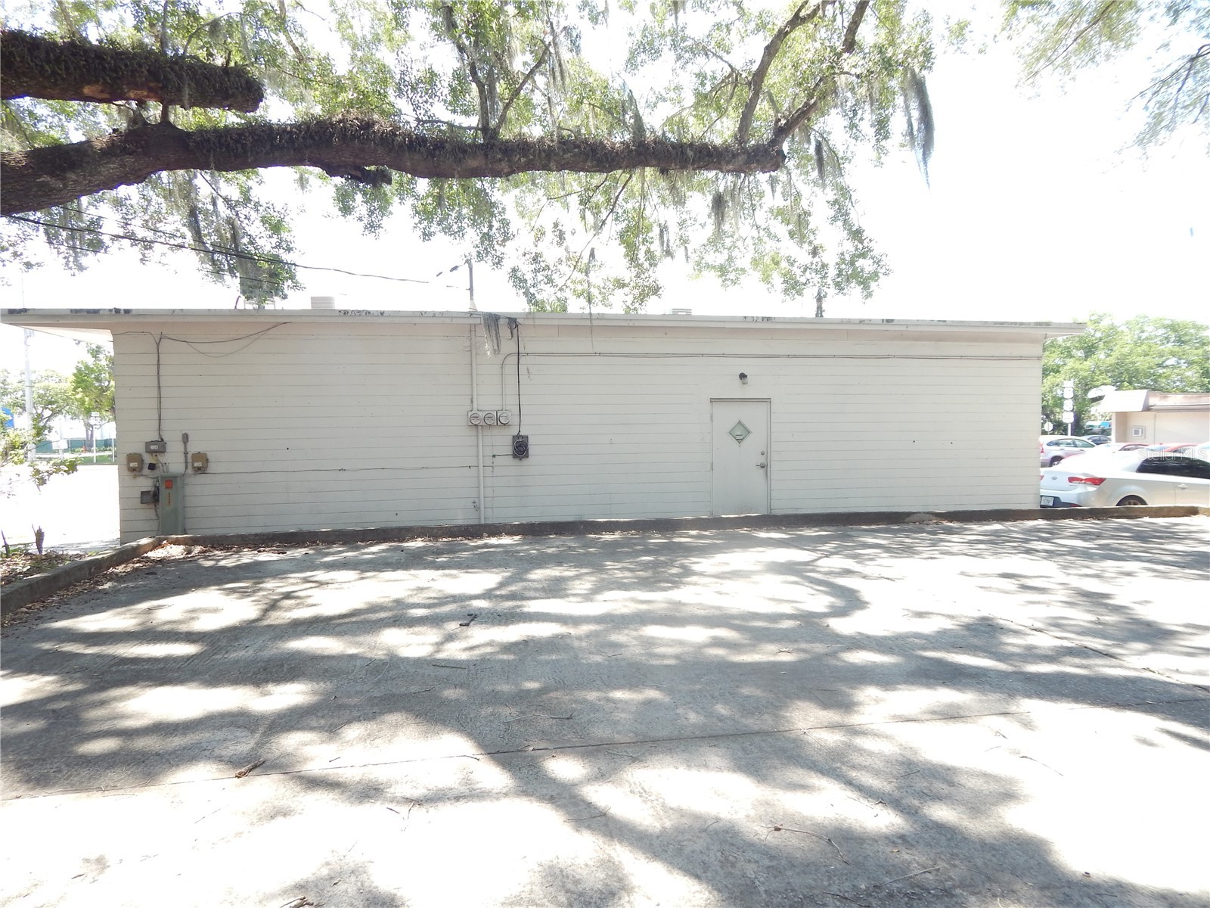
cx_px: 605
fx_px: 804
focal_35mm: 23
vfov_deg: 58.9
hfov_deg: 73.9
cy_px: 454
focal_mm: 4
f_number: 3
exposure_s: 1/200
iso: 125
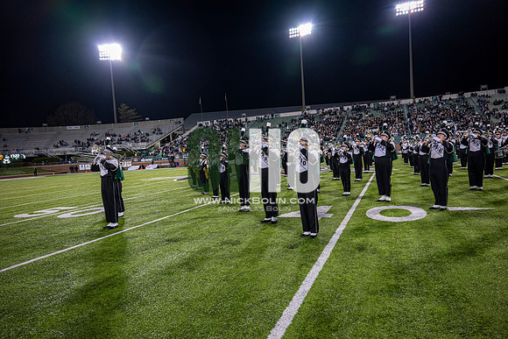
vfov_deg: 53.2
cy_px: 170
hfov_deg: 73.7
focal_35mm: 24
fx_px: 339
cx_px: 254
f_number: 3.2
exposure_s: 1/500
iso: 1250
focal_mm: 24
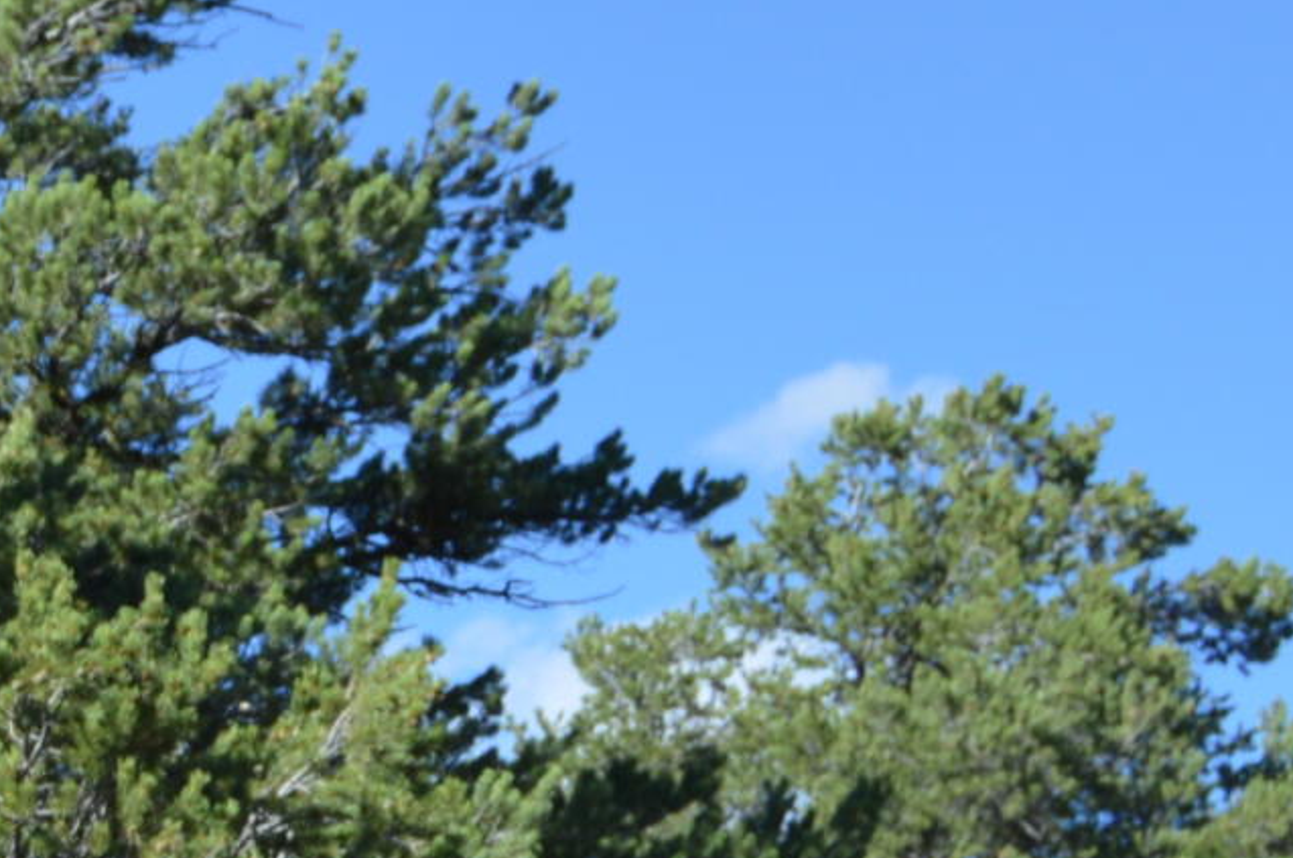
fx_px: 7605
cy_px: 1288
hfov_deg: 9.0
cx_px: -1457
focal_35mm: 212
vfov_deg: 6.4
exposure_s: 1/200
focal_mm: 30
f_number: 7.1
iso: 100
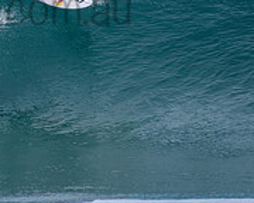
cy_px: -8
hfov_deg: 1.3
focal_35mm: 1513
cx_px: -18
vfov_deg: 1.0
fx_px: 11374
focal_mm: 500
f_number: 6.3
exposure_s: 1/2500
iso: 250
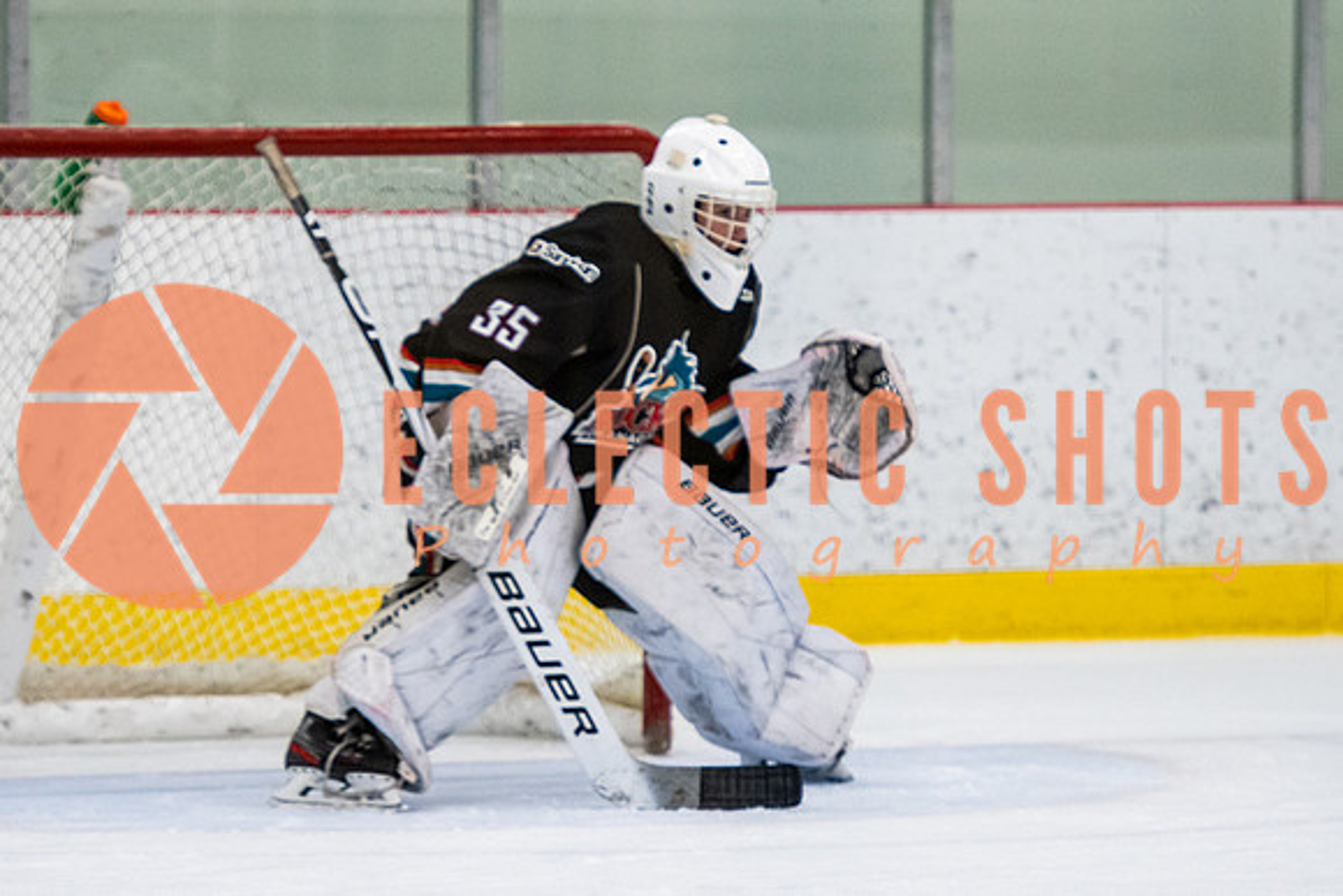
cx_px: 690
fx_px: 13044
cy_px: 410
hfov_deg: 5.9
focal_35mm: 350
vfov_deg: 3.9
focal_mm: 155
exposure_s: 1/640
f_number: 2.8
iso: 1400
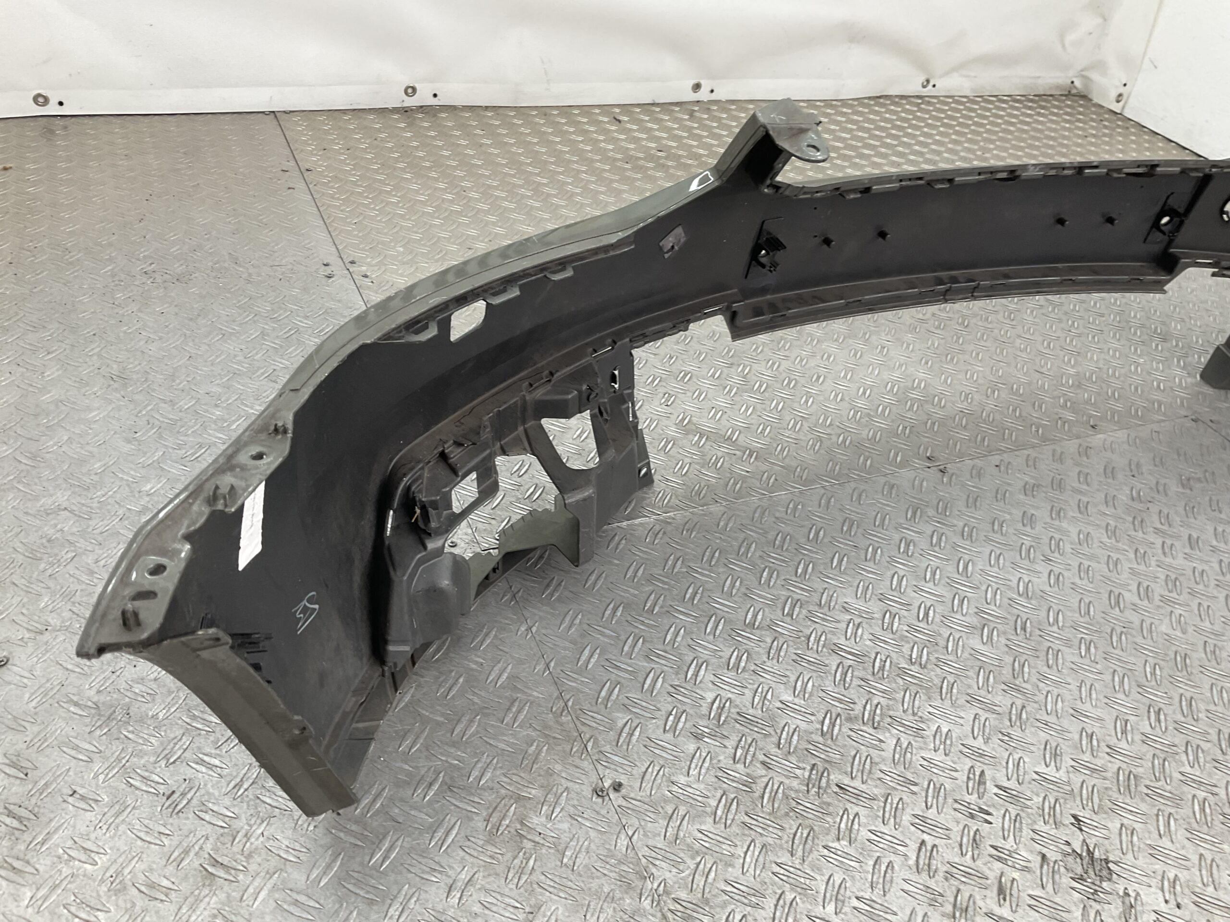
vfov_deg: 48.2
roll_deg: -10.2
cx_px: 615
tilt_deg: -34.2
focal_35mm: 29
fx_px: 1030
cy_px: 461
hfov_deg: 61.7
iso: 32
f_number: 1.8
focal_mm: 3
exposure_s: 1/120
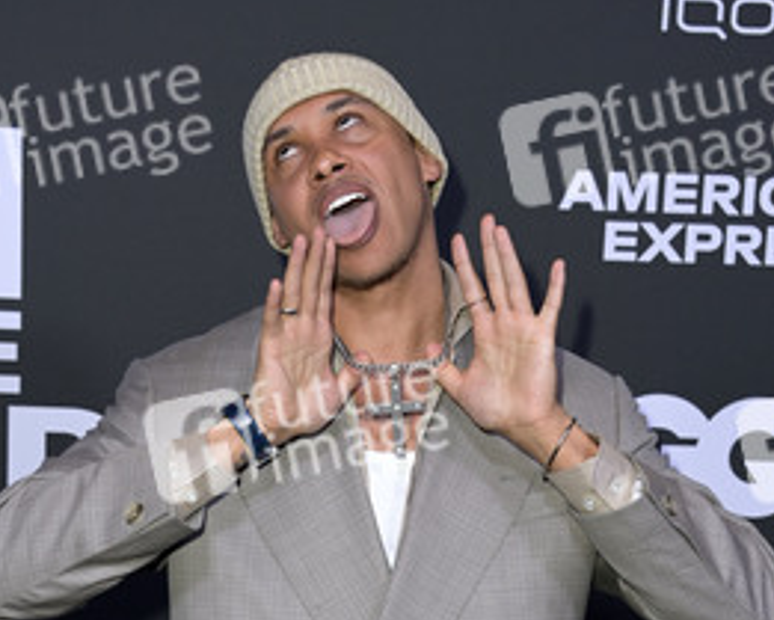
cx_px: 383
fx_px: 1581
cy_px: 581
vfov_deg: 21.6
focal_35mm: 69
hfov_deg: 27.5
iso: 1000
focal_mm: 48
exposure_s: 1/250
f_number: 5.6
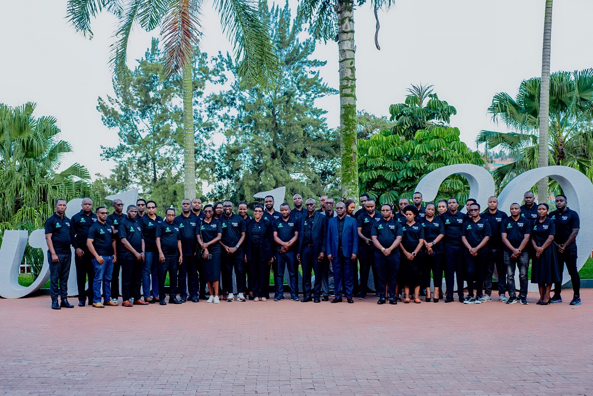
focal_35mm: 50
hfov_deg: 39.6
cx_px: 296
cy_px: 198
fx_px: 824
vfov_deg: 27.0
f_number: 4.5
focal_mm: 50
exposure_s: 1/125
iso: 250
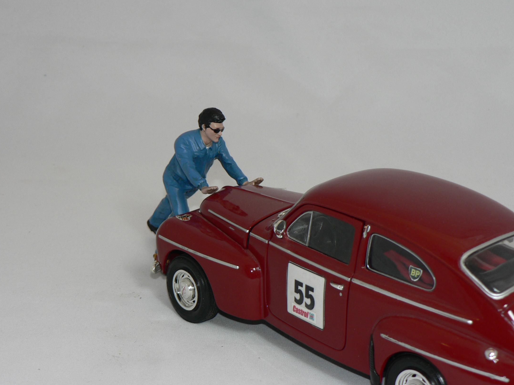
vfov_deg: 18.9
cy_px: 203
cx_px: 237
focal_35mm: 78
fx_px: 1158
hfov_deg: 25.0
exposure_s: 1/60
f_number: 3.2
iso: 80
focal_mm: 11
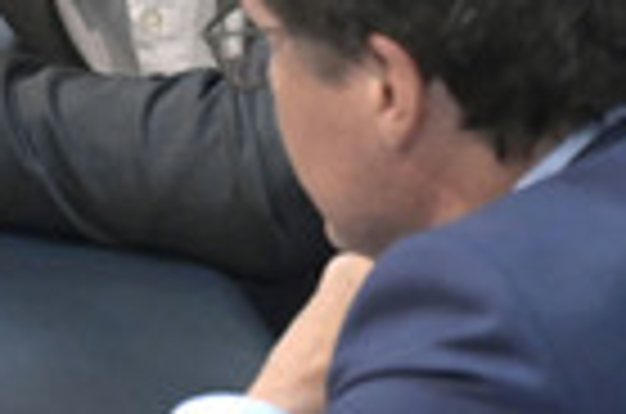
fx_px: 21426
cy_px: -130
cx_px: 164
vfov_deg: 1.1
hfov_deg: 1.7
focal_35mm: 1235
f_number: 5.6
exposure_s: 1/320
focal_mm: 380
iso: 8000
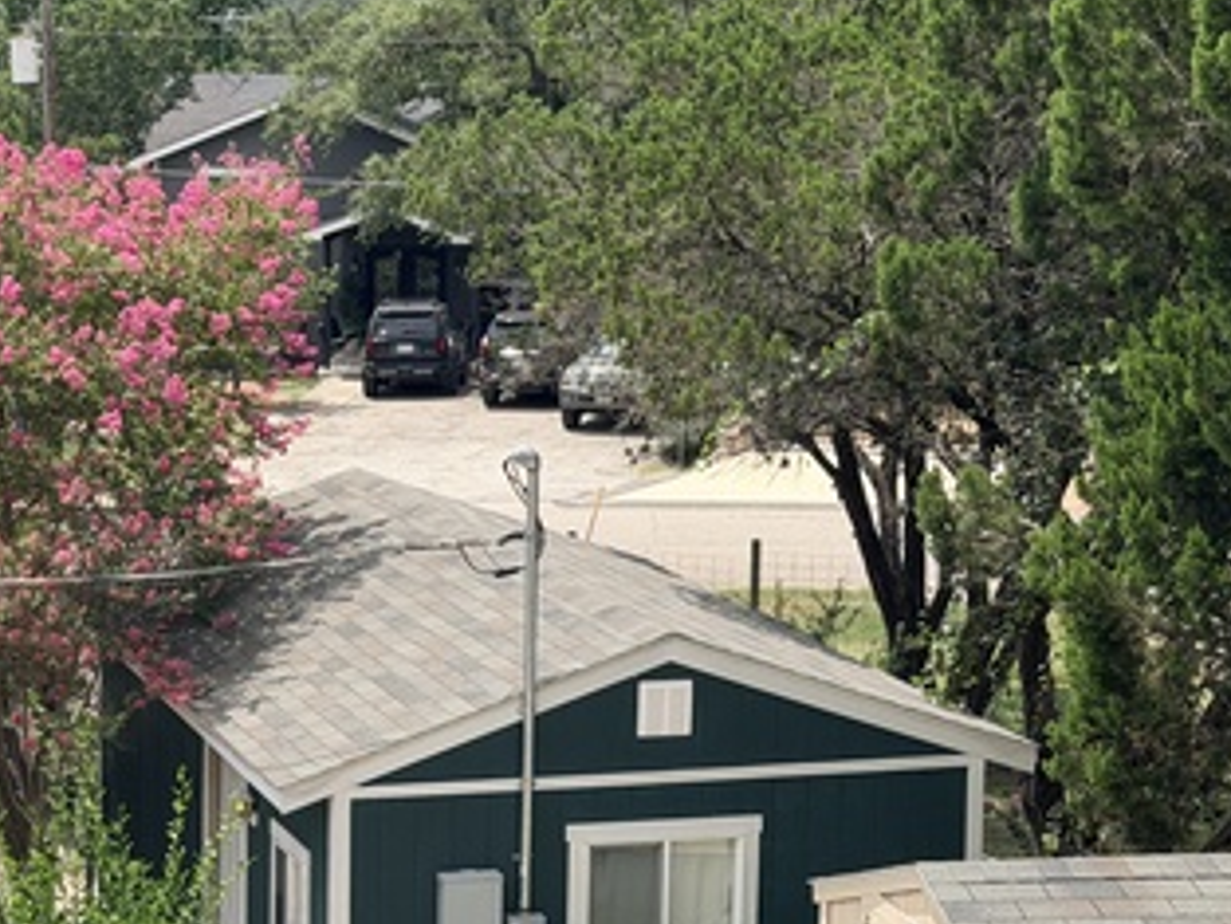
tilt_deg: -9.0
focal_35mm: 98
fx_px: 3486
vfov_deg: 15.1
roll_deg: -0.6
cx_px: 193
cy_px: 495
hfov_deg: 19.7
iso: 64
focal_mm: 6.76
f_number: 1.78
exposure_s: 1/3378
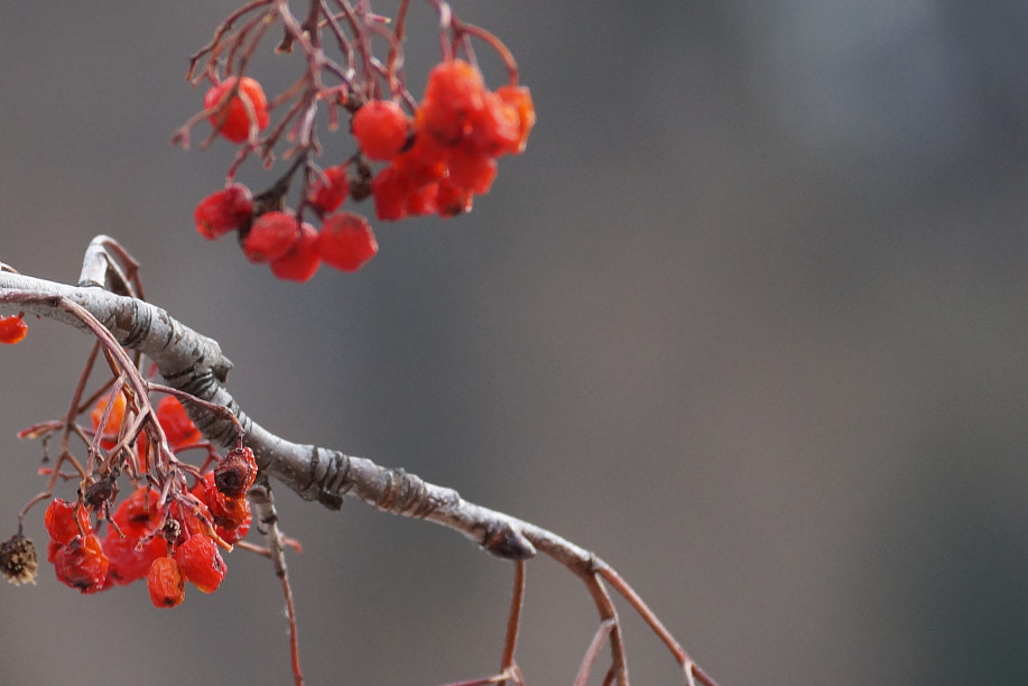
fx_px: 14339
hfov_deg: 4.1
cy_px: 474
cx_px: 135
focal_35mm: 502
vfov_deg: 2.7
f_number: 5
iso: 500
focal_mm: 150
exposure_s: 1/250
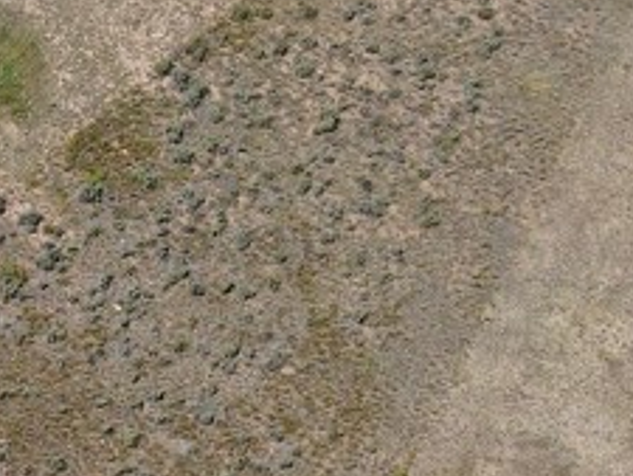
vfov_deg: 12.9
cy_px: 721
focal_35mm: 109
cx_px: -169
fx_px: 1994
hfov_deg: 17.1
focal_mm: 4.5
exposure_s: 1/640
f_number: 2.8
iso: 100
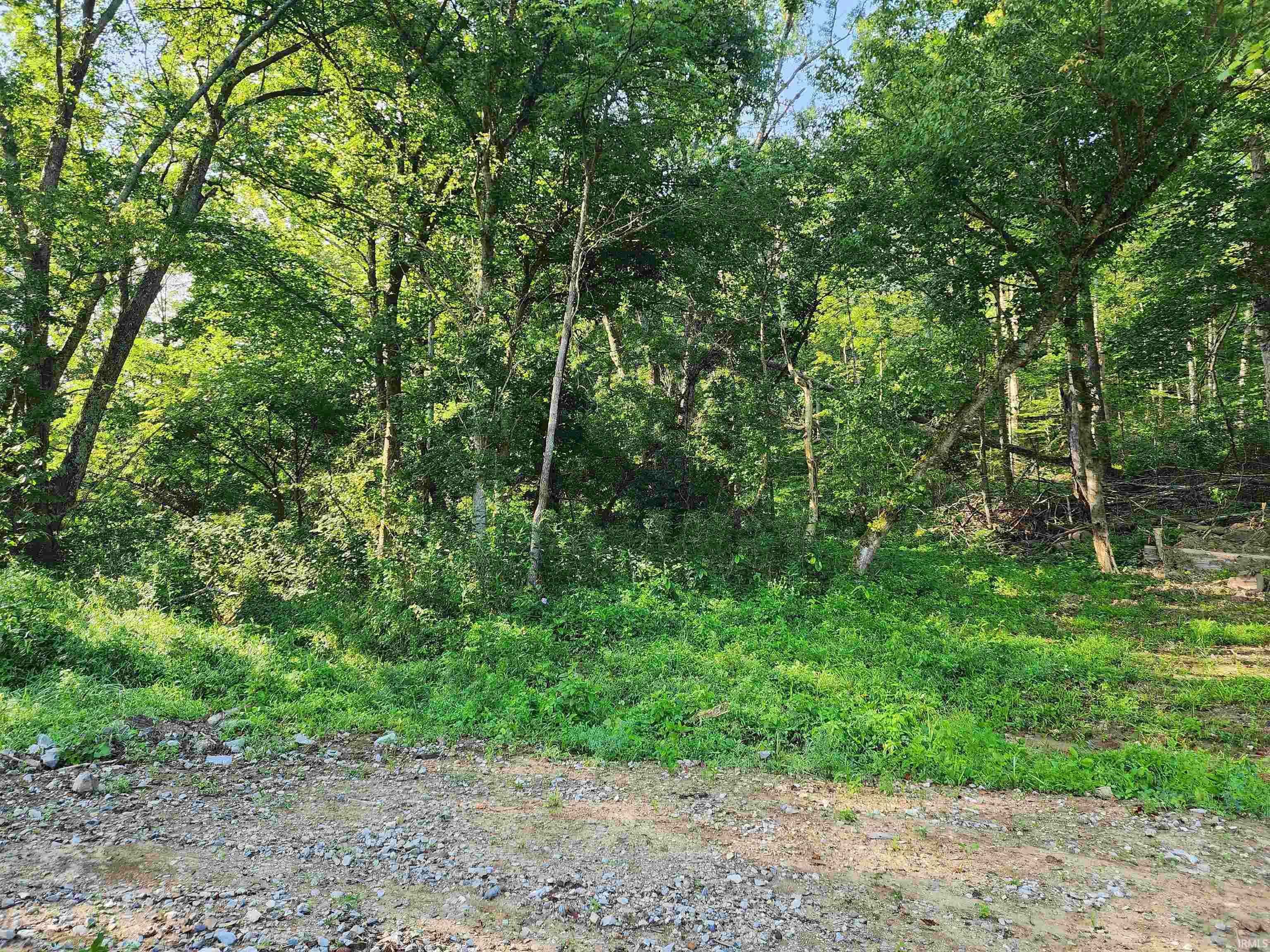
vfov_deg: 58.9
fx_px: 844
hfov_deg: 73.9
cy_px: 476
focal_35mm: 23
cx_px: 635
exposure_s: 1/180
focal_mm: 6.4
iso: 40
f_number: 1.8
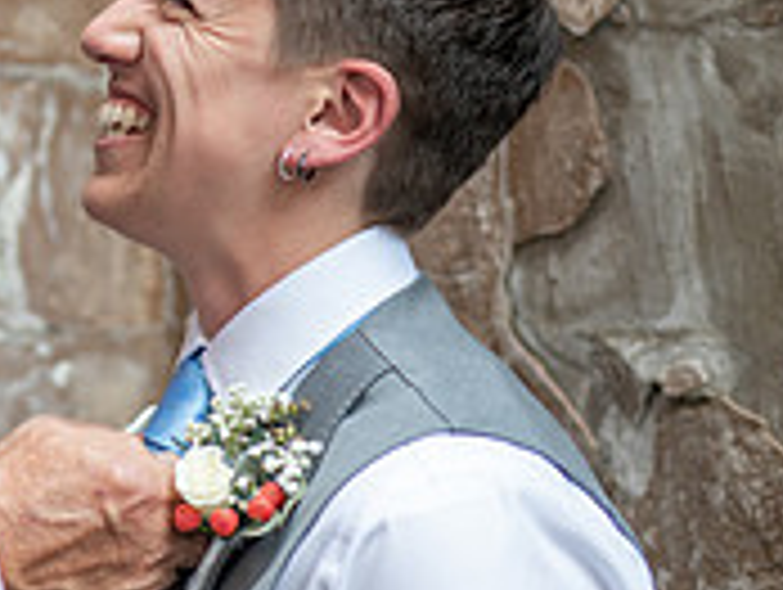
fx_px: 2537
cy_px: 178
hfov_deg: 17.1
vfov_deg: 13.2
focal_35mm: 112
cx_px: -45
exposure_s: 1/250
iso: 50
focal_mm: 35
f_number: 2
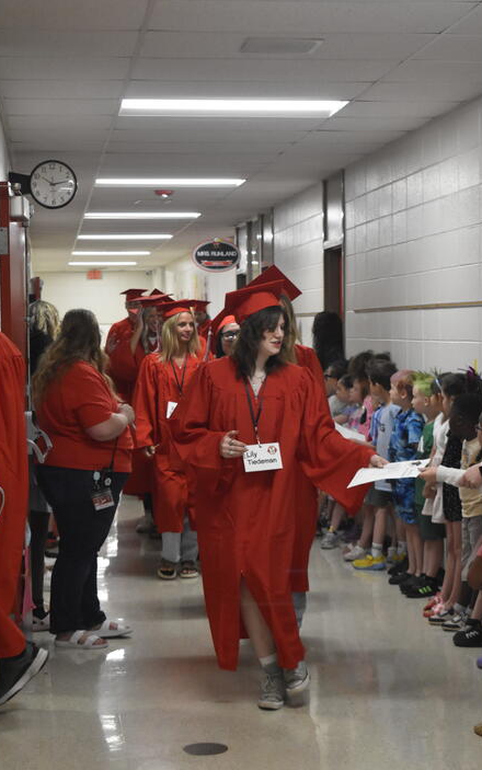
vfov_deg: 41.4
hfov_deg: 26.6
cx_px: 232
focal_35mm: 49
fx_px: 1019
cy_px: 393
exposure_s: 1/200
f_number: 4.2
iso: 3200
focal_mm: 31
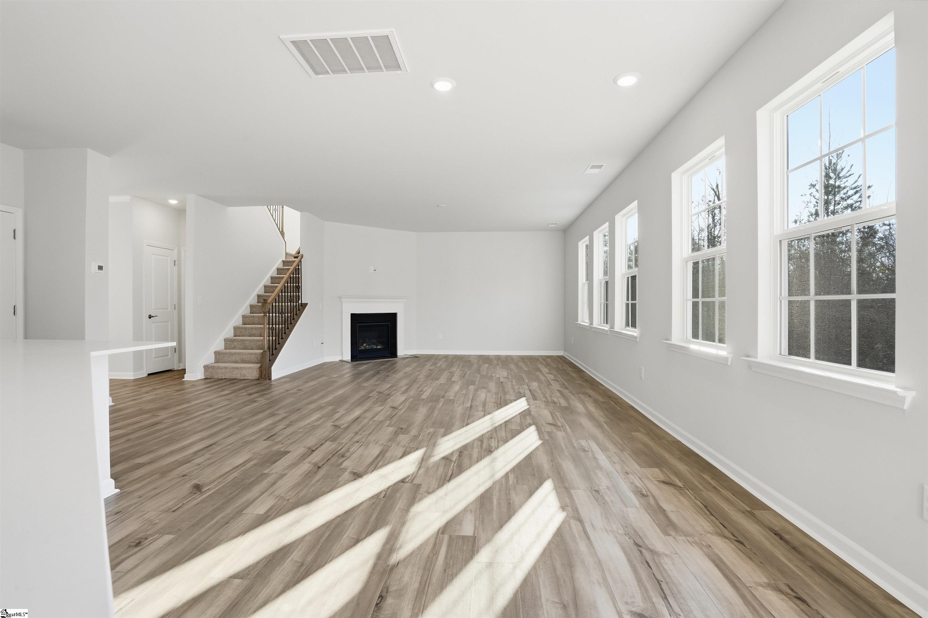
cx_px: 464
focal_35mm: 16
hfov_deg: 96.7
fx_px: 412
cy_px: 309
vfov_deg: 73.7
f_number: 11
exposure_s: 1/200
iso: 160
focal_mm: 16
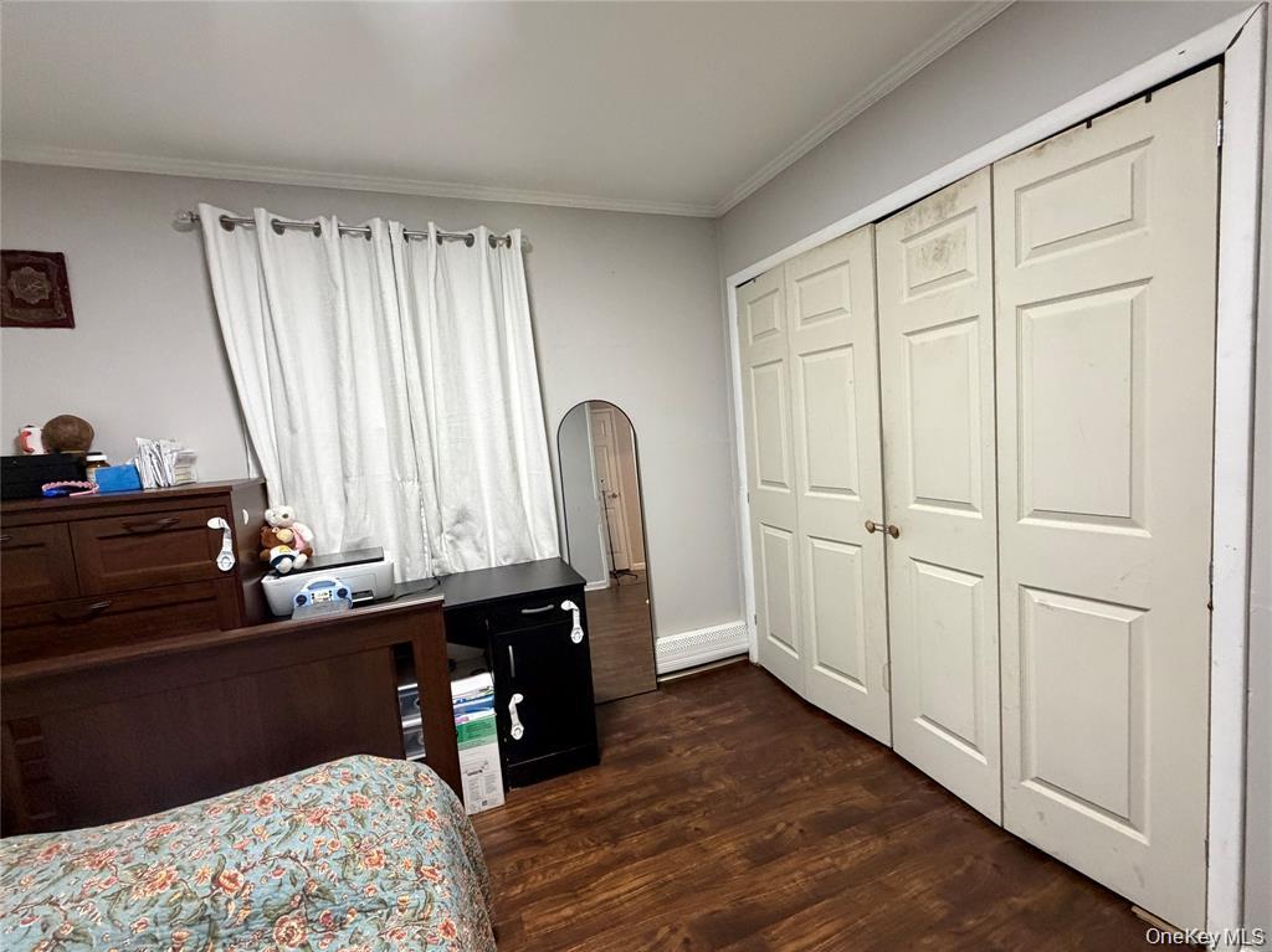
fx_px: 514
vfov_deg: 85.6
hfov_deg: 102.1
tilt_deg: -5.2
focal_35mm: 14
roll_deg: +0.4
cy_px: 476
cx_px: 636
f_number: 2.2
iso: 500
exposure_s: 1/60
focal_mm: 2.22
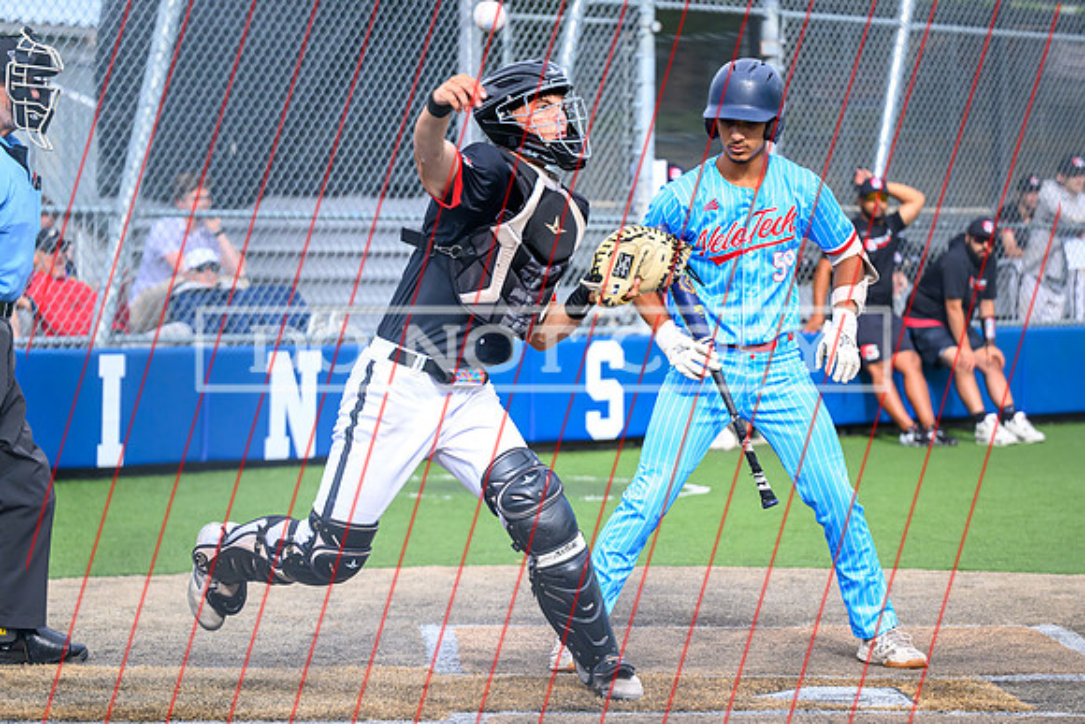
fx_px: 3723
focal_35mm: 124
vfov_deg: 11.1
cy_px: 478
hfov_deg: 16.6
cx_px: 680
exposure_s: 1/3200
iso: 800
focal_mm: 92
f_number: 2.8
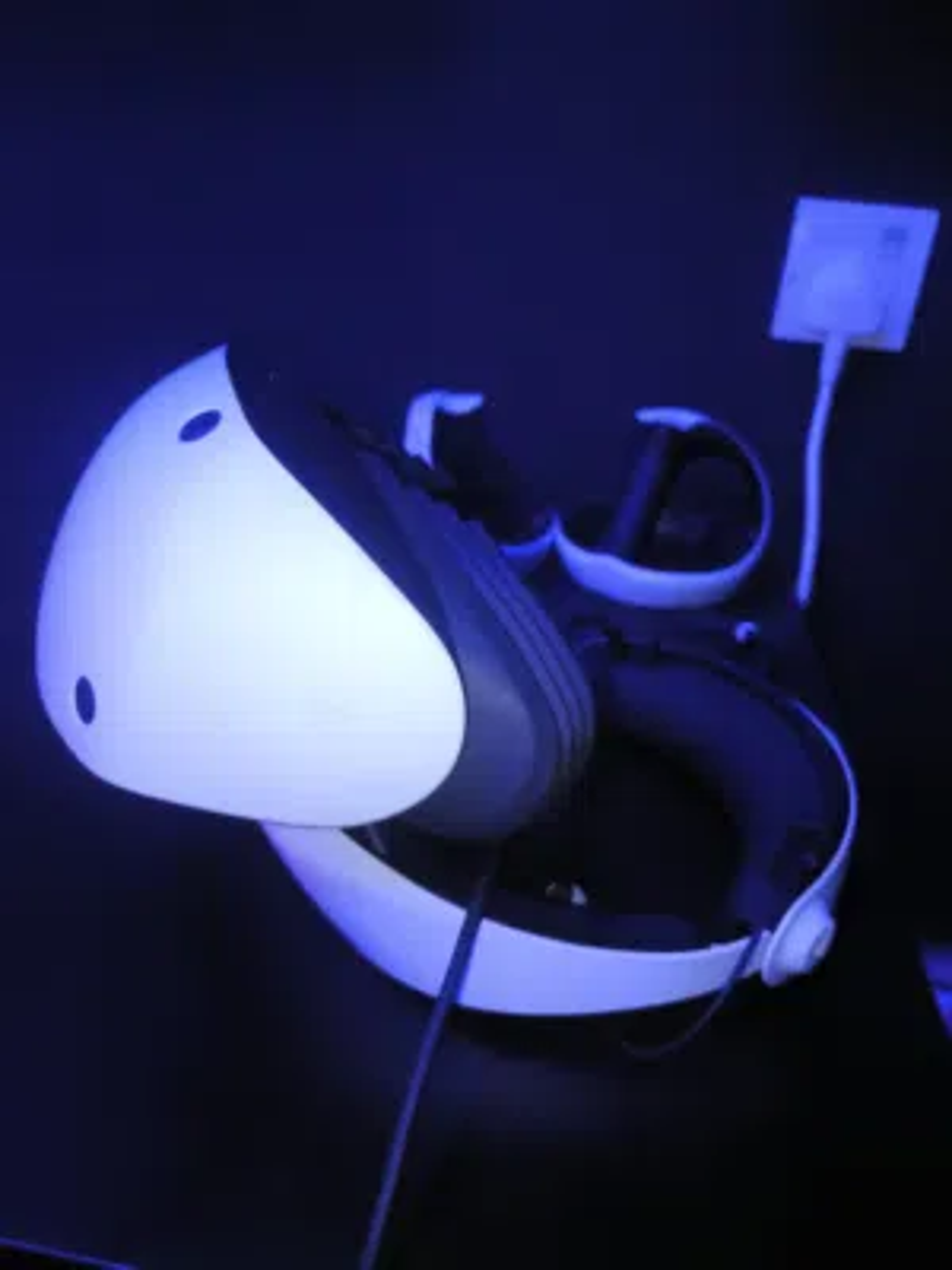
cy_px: 635
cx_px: 476
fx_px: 917
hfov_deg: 54.9
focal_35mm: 25
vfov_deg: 69.4
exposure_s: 1/33.3
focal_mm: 4.7
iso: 1250
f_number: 1.7
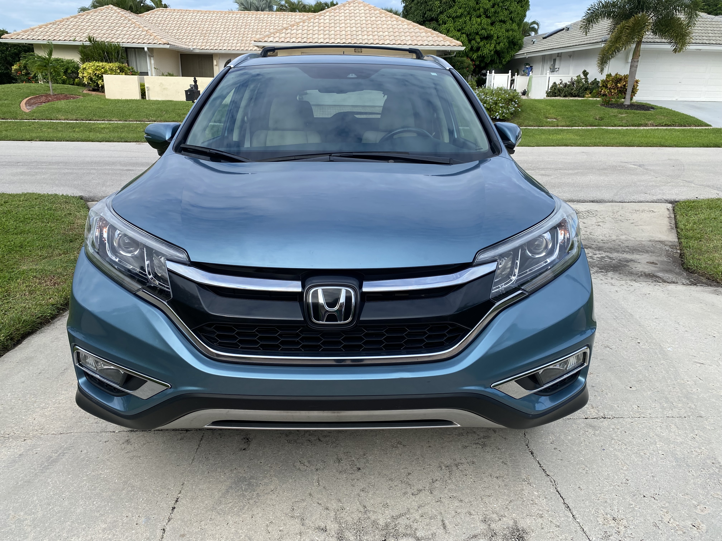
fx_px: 542
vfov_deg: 53.1
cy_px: 270
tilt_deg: -18.7
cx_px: 361
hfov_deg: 67.3
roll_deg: -2.3
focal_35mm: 26
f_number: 1.8
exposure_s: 1/1135
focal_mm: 4.25
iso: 32
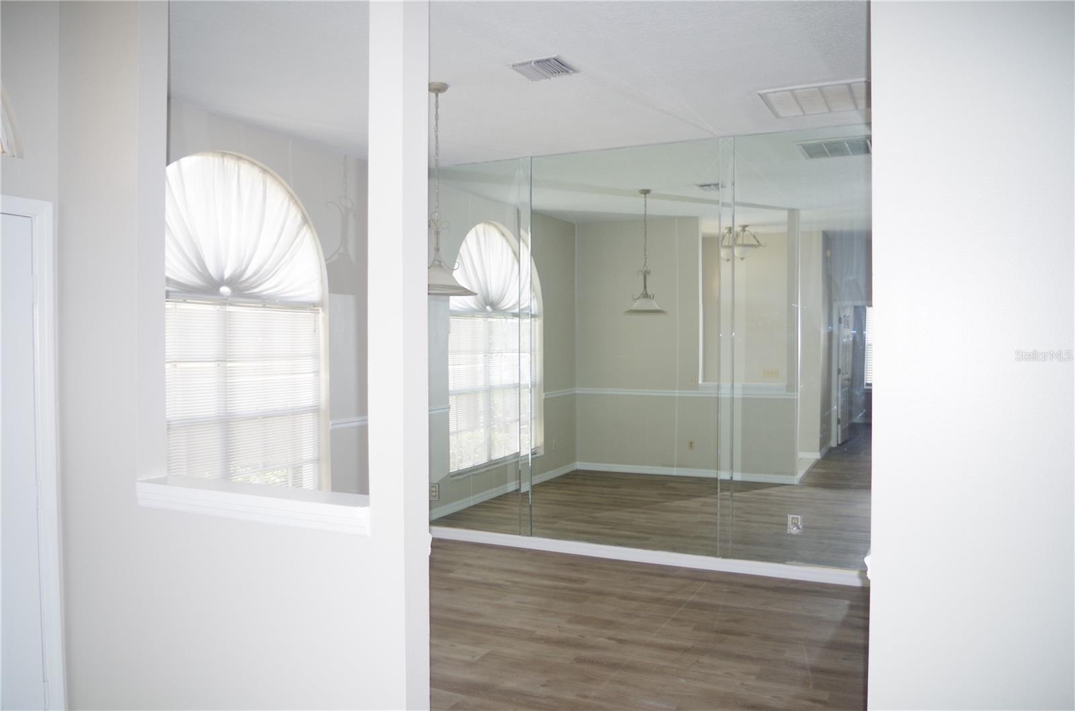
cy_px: 356
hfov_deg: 67.5
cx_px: 538
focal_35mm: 27
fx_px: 804
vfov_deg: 47.7
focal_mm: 18
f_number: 3.5
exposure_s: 1/125
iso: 400
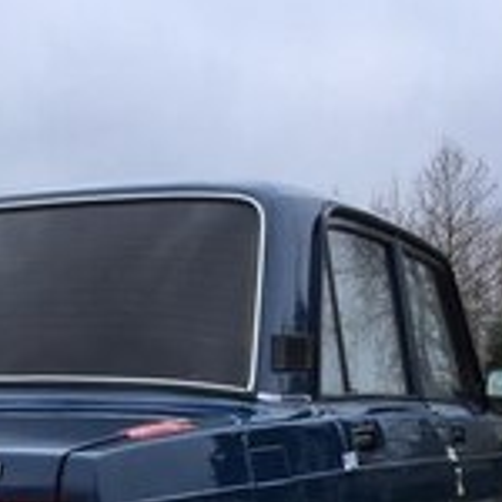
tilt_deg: -9.8
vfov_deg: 18.5
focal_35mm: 85
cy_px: 716
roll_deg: +1.3
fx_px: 1395
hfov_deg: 19.5
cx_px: -57
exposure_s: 1/100
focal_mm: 4.15
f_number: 2.2
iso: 40
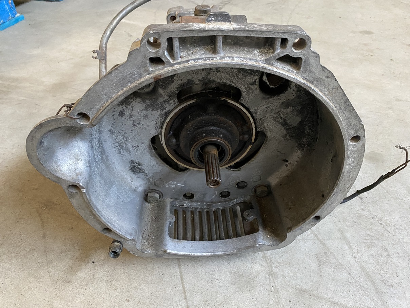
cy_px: 154
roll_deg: -0.2
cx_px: 205
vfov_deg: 53.1
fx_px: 308
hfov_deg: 67.3
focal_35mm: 26
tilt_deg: -41.8
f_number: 1.8
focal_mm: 4.25
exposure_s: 1/40
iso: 500
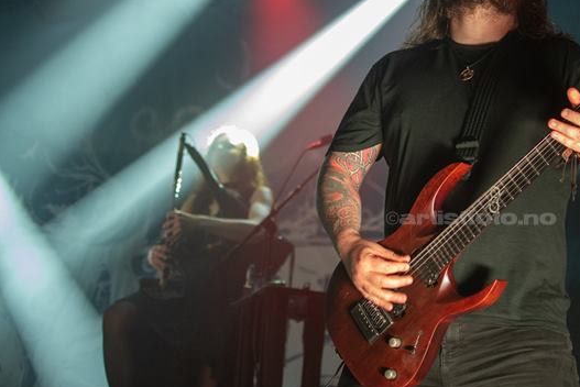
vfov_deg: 19.0
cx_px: 394
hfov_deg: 28.0
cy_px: 139
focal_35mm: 72
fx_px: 1155
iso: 1600
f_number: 1.8
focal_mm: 35
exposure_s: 1/400
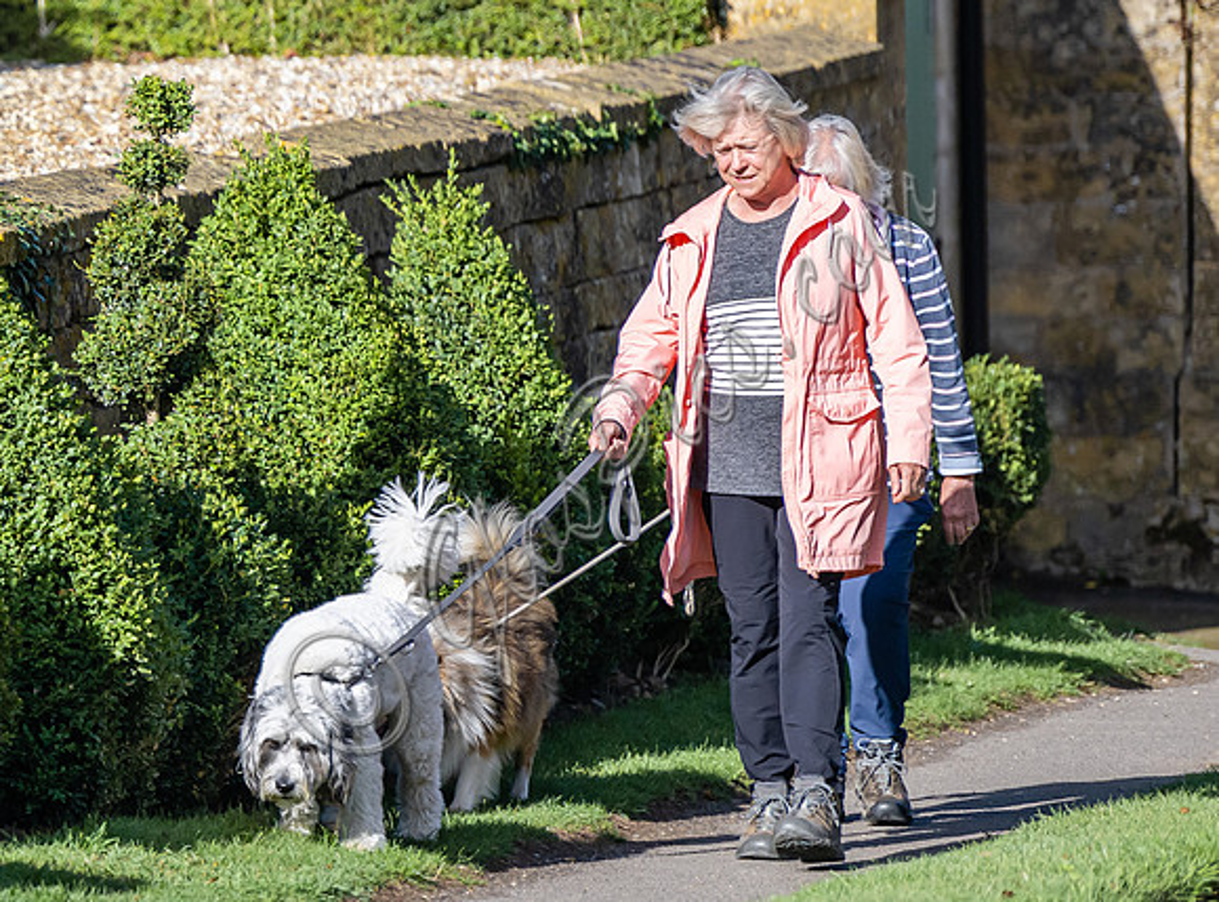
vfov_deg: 3.0
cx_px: -314
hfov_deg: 4.1
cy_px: 319
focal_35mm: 486
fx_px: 17033
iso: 400
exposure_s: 1/4000
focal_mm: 200
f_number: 2.8
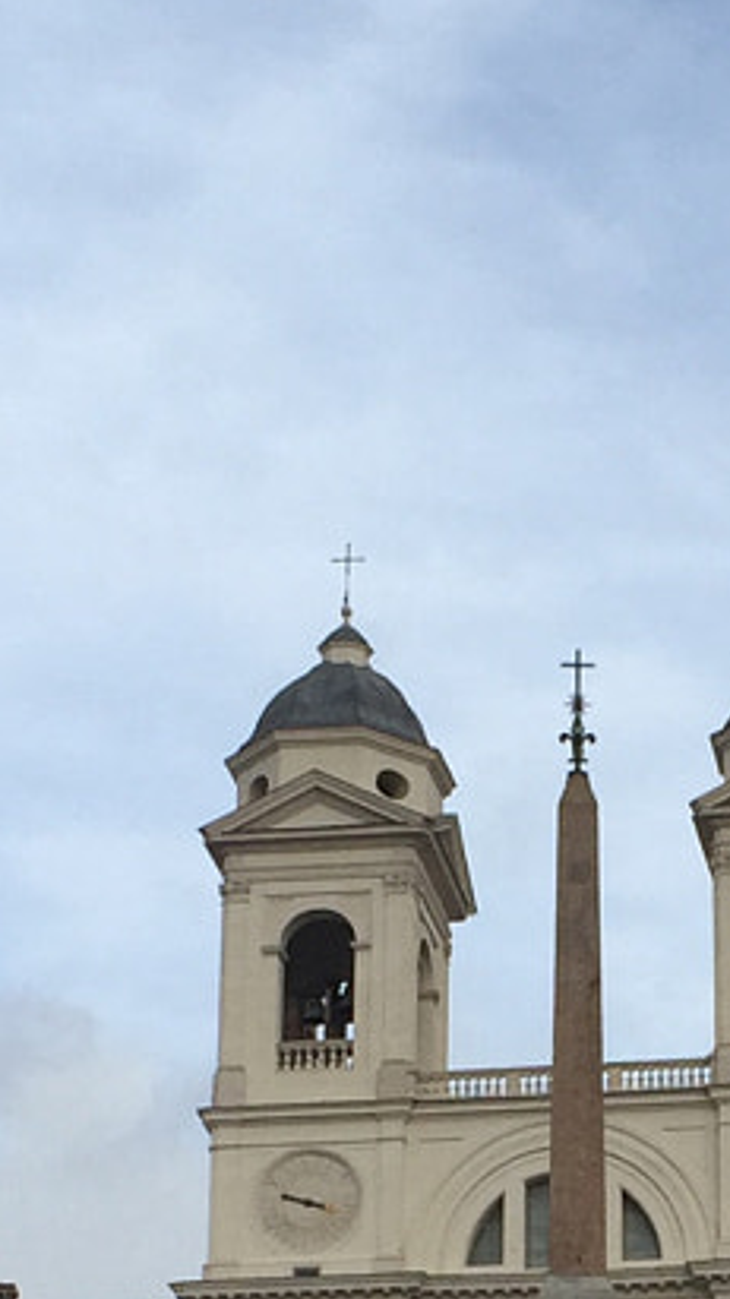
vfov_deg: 16.8
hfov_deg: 9.8
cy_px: 1457
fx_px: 4235
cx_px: 654
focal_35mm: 123
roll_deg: +0.0
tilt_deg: +14.9
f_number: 2.2
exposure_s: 1/879
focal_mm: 4.15
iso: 32
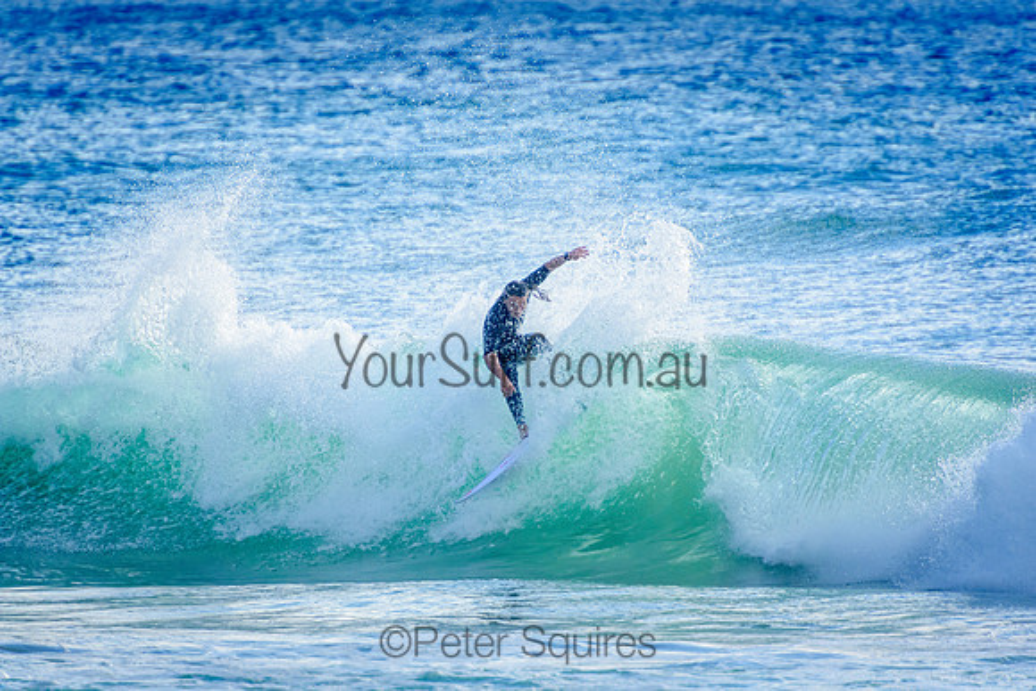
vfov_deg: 2.3
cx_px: 518
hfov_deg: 3.4
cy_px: 346
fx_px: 17270
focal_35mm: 600
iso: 400
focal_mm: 400
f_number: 5.6
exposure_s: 1/2000
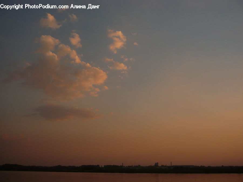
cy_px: 91
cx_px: 122
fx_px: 246
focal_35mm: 35
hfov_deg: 52.6
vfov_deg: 40.7
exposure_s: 1/125
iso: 100
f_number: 8
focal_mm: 5.8
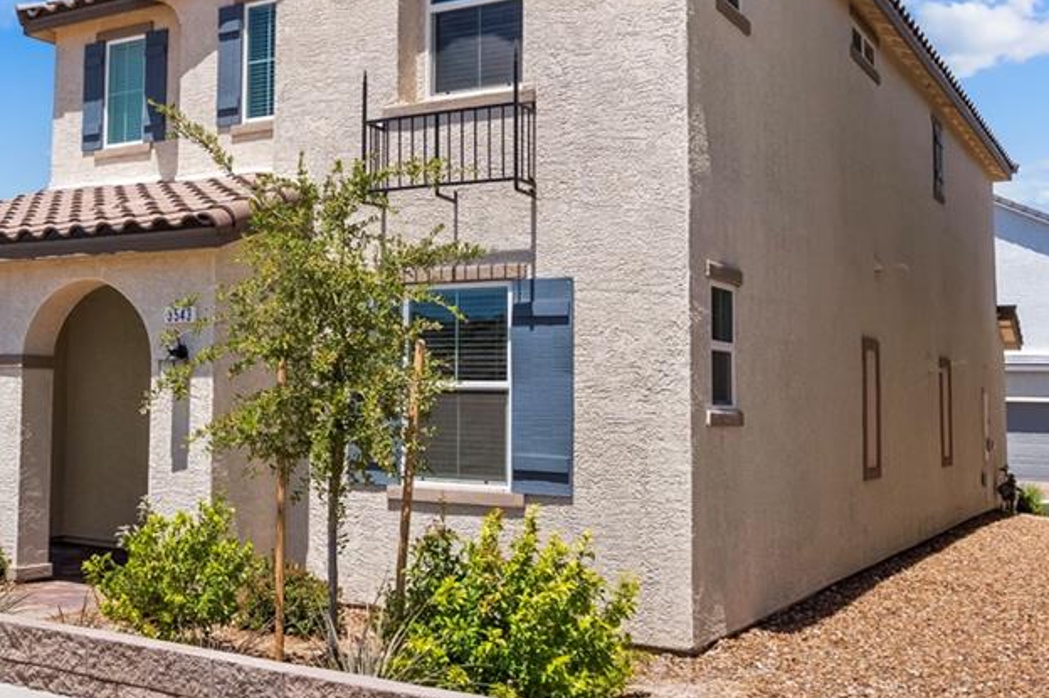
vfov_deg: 32.5
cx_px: 256
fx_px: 1194
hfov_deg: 45.7
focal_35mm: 41
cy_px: 287
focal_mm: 17
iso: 500
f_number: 8
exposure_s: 1/8000
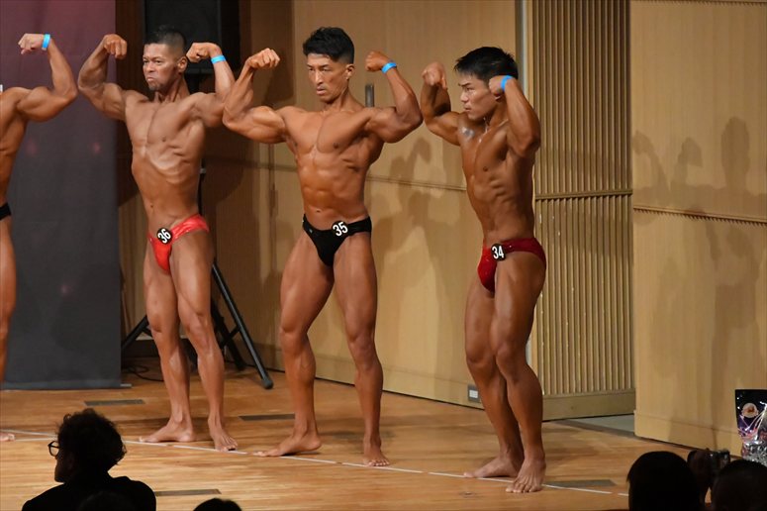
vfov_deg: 5.1
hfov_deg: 7.6
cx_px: 384
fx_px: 5750
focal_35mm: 270
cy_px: 256
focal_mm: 180
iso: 10000
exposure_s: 1/400
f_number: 5.6
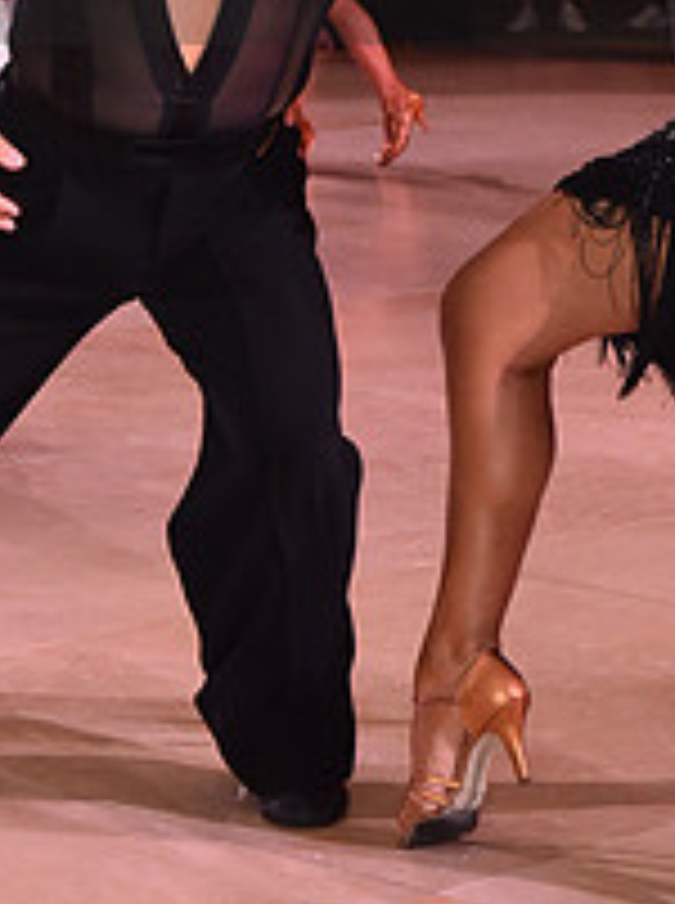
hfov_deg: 9.7
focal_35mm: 153
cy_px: -103
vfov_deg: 12.7
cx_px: 358
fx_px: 3991
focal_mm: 55
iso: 2500
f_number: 6.3
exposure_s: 1/320
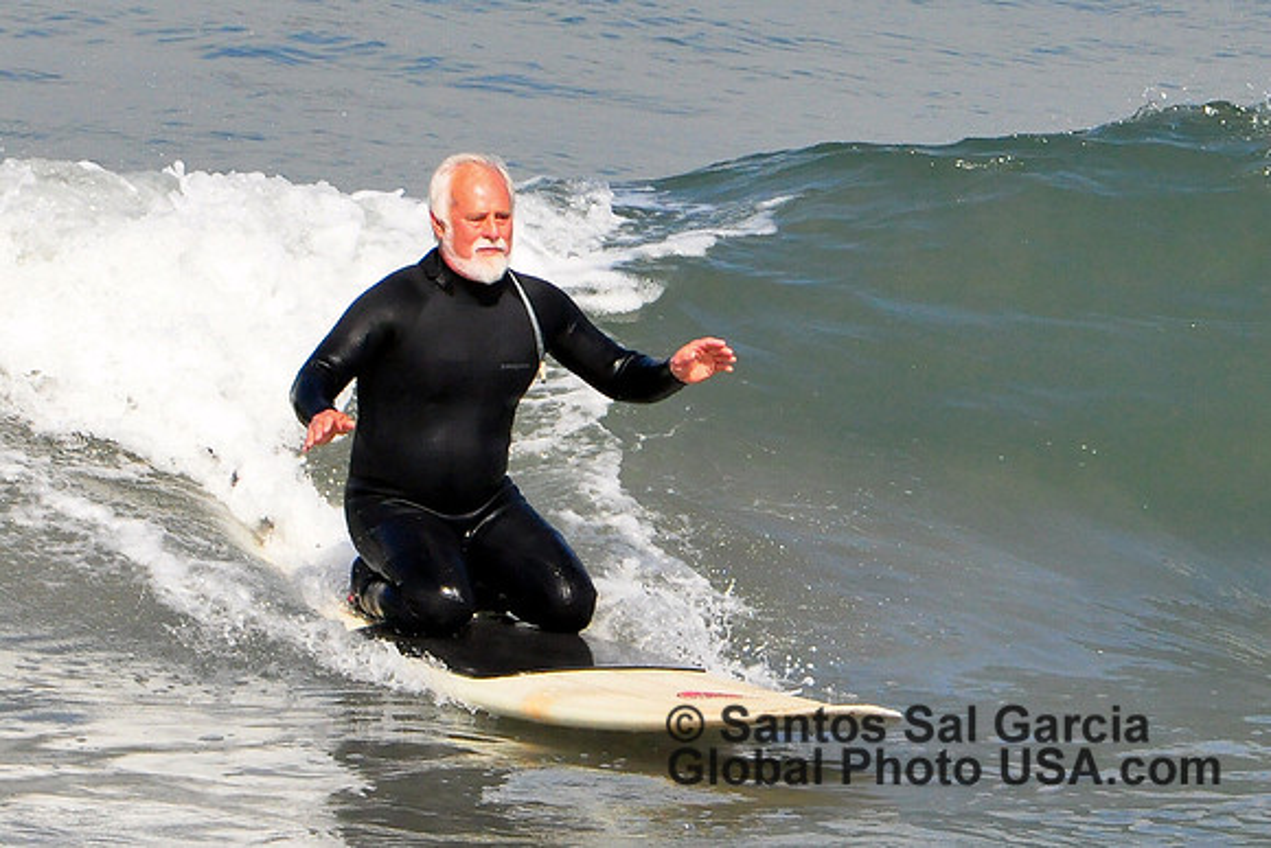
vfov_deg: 1.7
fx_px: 29133
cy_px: 424
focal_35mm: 825
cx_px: 636
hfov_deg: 2.5
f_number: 11
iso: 1250
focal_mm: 550
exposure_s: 1/1600
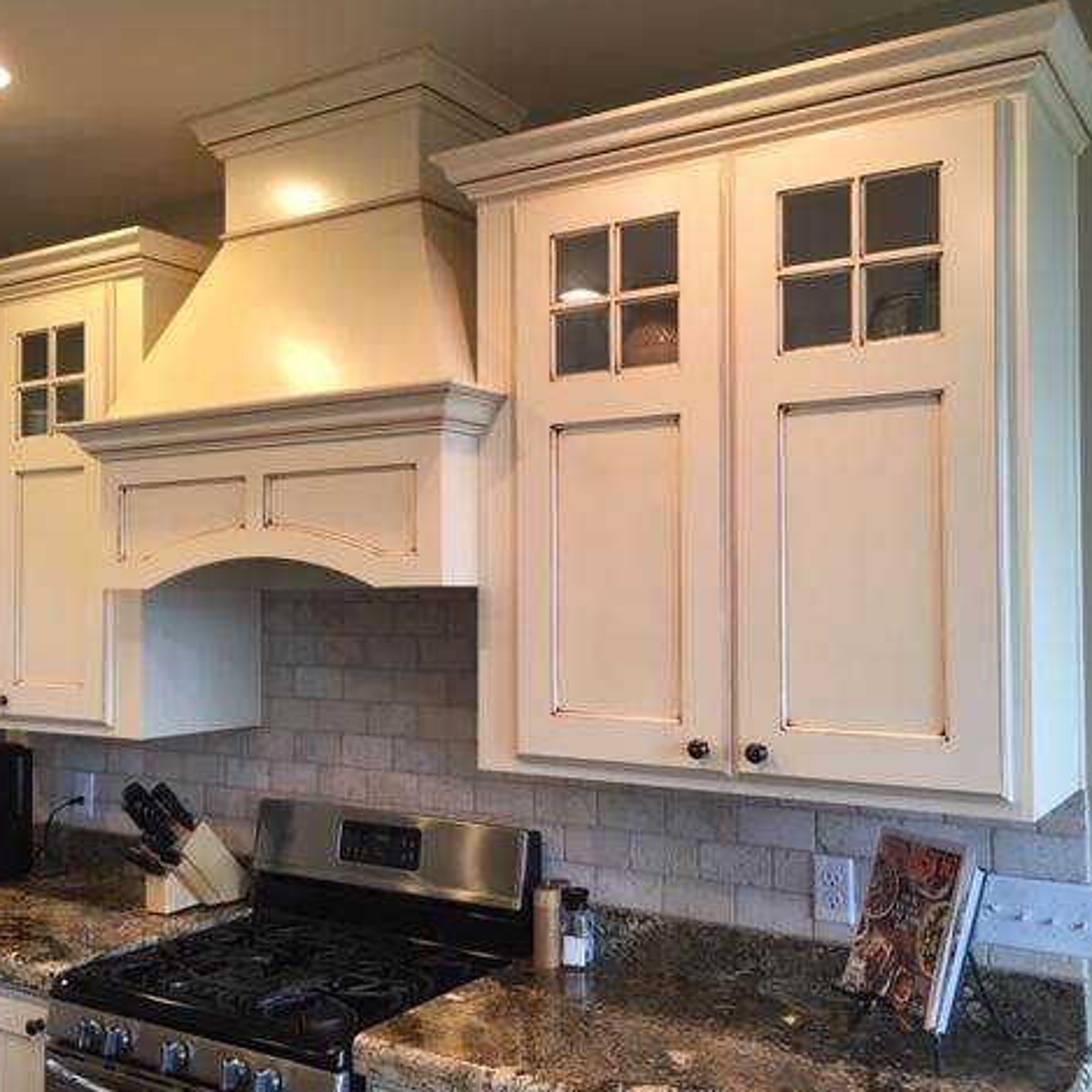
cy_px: 549
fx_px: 1249
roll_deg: -0.3
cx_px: 494
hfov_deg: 47.2
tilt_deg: +0.8
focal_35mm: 35
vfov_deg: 47.2
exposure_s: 1/30
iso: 64
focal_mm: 4.15
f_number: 2.2
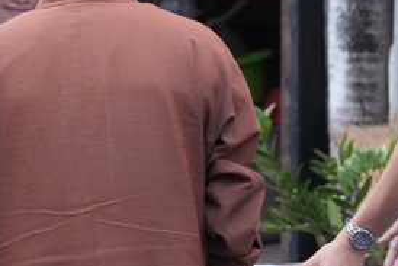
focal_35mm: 185
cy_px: 63
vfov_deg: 7.4
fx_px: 2046
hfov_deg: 11.1
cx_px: 115
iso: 250
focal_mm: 52
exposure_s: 1/500
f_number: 2.8
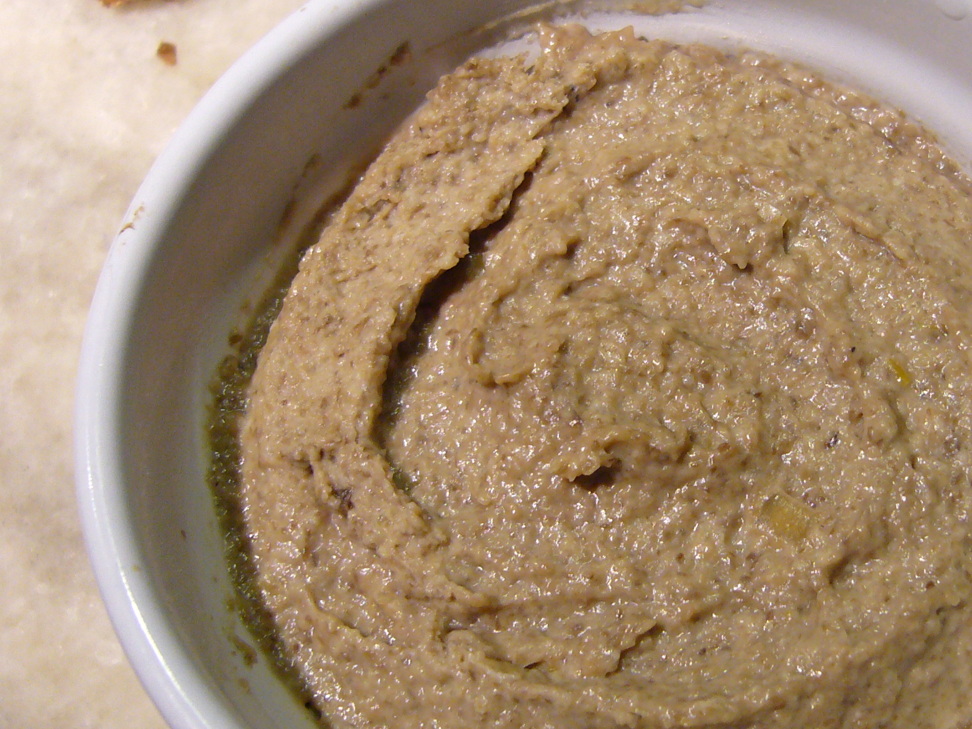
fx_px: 1769
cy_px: 354
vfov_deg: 23.3
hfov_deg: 30.2
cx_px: 725
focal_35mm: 63
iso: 125
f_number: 2.8
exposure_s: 1/15
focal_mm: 5.8
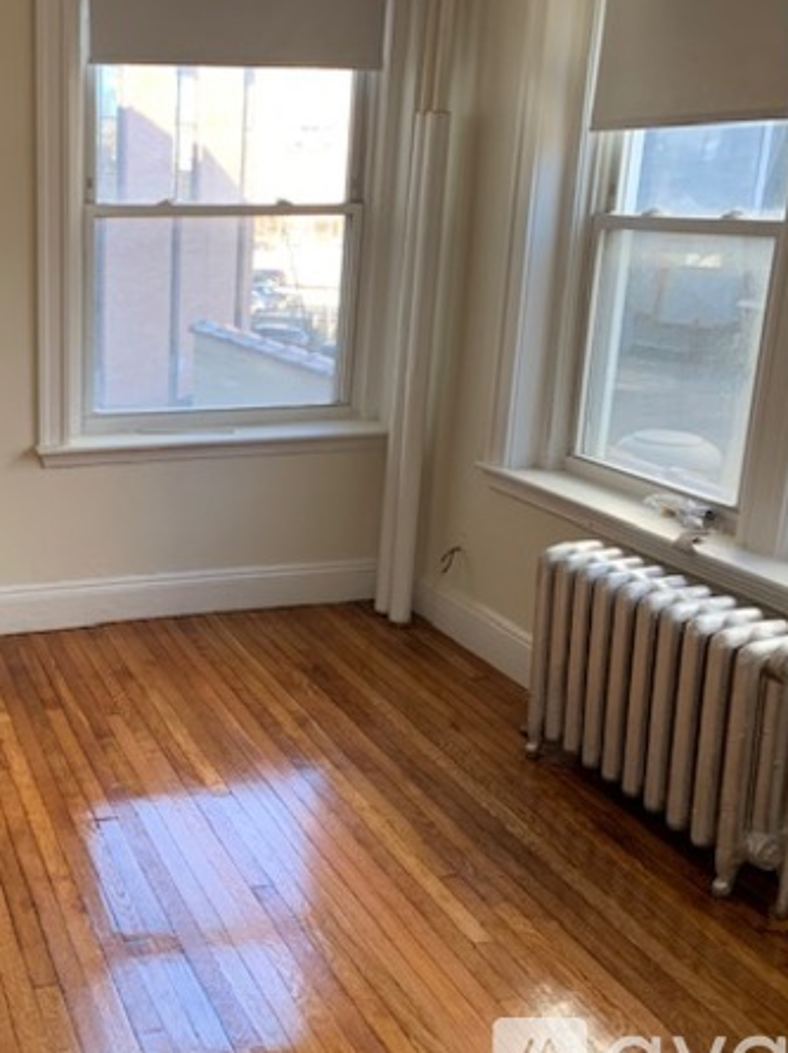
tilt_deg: -14.8
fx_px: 1185
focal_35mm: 39
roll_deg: +0.0
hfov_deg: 34.8
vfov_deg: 47.9
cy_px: 521
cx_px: 86
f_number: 1.8
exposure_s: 1/121
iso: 100
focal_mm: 4.25
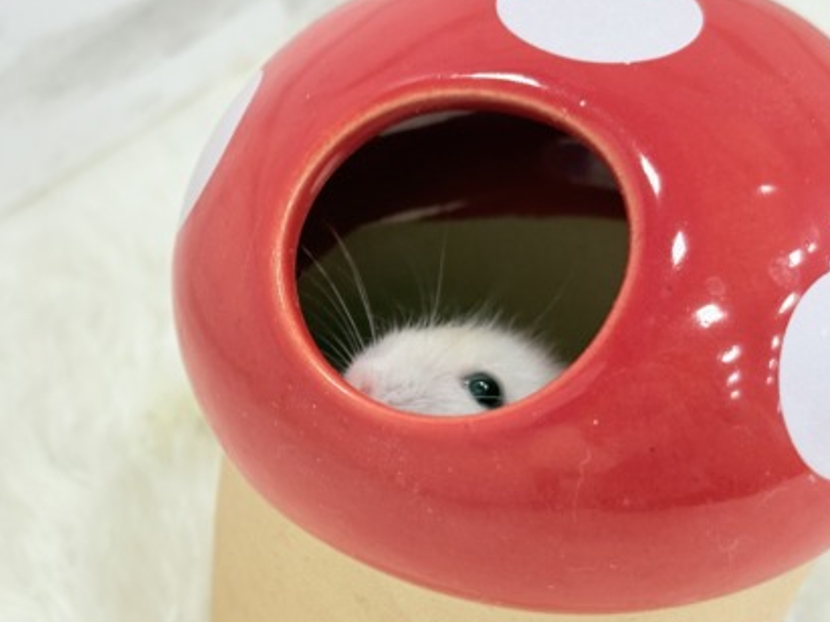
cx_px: 238
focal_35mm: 81
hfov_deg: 23.9
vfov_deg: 18.2
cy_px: 329
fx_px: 1942
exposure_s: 1/50
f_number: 1.6
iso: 40
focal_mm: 5.96
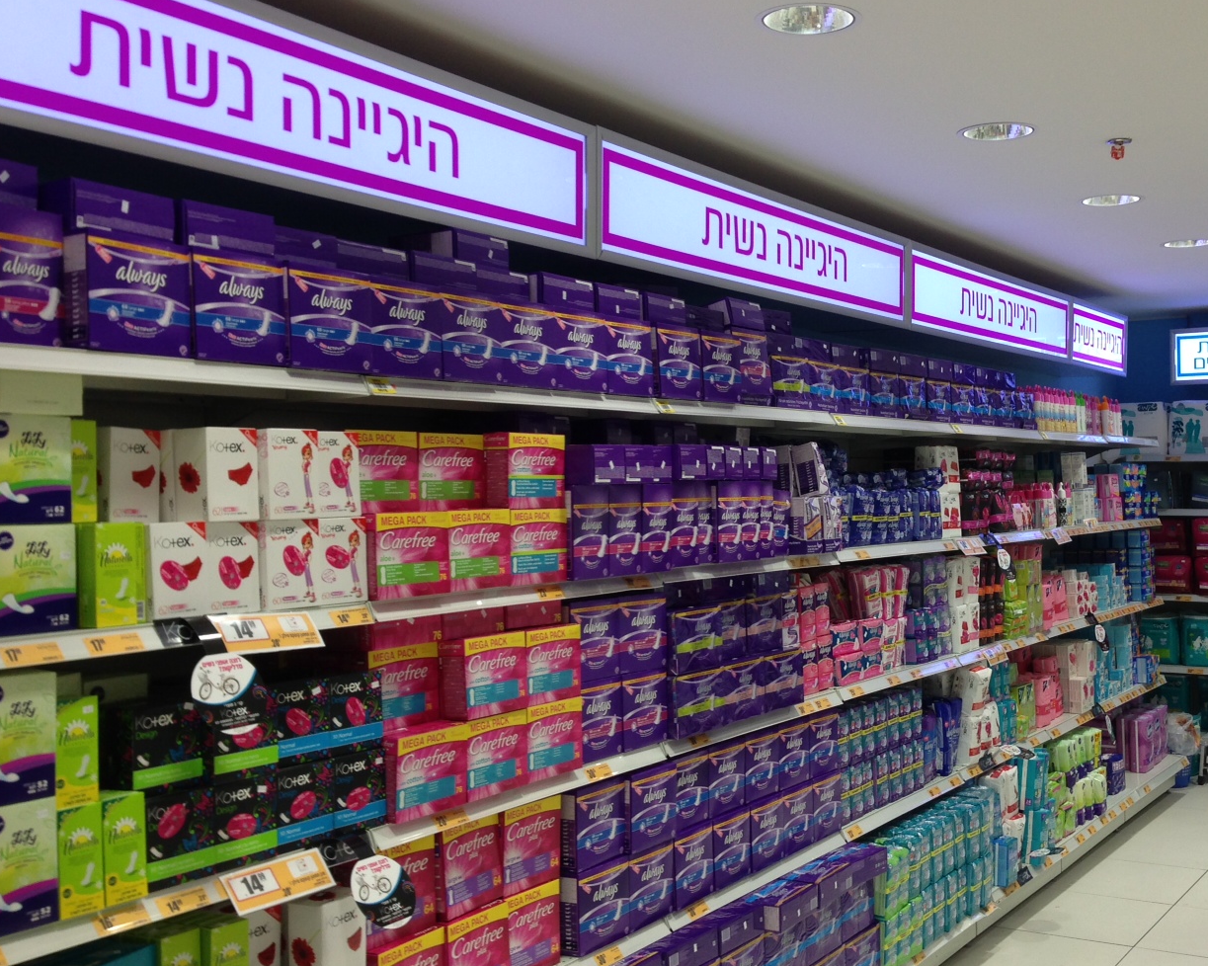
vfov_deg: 34.9
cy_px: 482
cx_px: 761
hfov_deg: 42.6
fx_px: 1537
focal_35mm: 43
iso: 50
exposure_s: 1/60
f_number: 2.4
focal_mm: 4.13
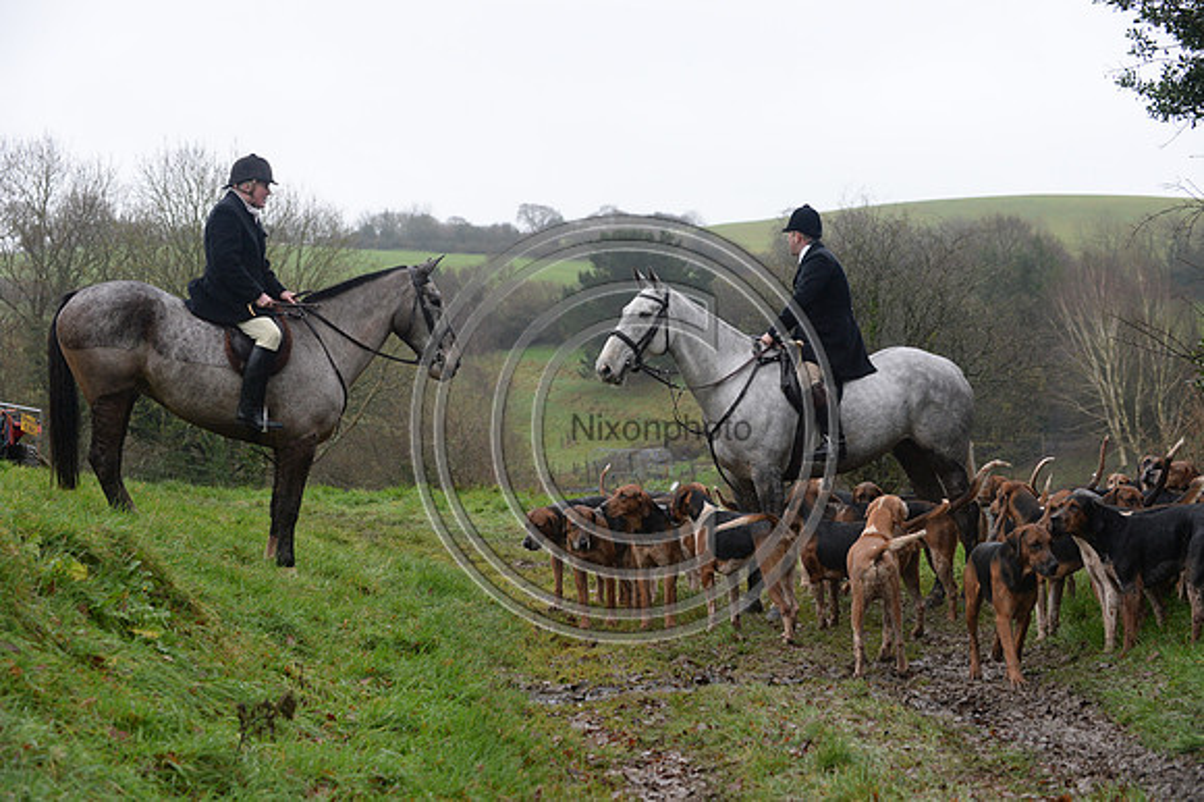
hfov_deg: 27.0
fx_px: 2507
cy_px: 401
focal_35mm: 75
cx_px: 602
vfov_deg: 18.2
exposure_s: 1/800
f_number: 5
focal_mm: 75
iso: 1600
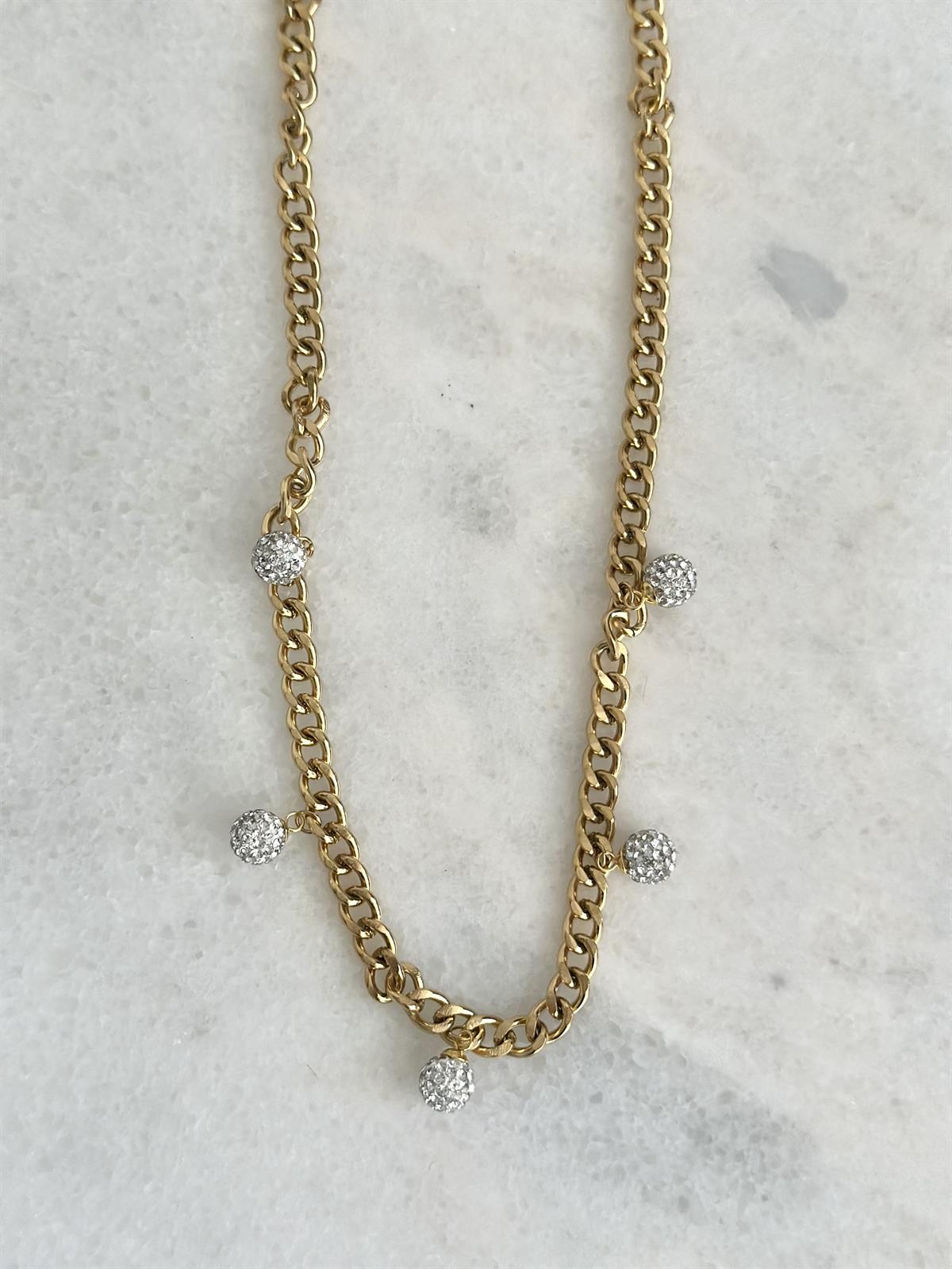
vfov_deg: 39.7
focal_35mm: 48
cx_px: 476
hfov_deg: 30.3
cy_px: 634
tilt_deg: -81.2
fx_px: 1760
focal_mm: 6.86
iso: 320
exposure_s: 1/60
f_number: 1.78
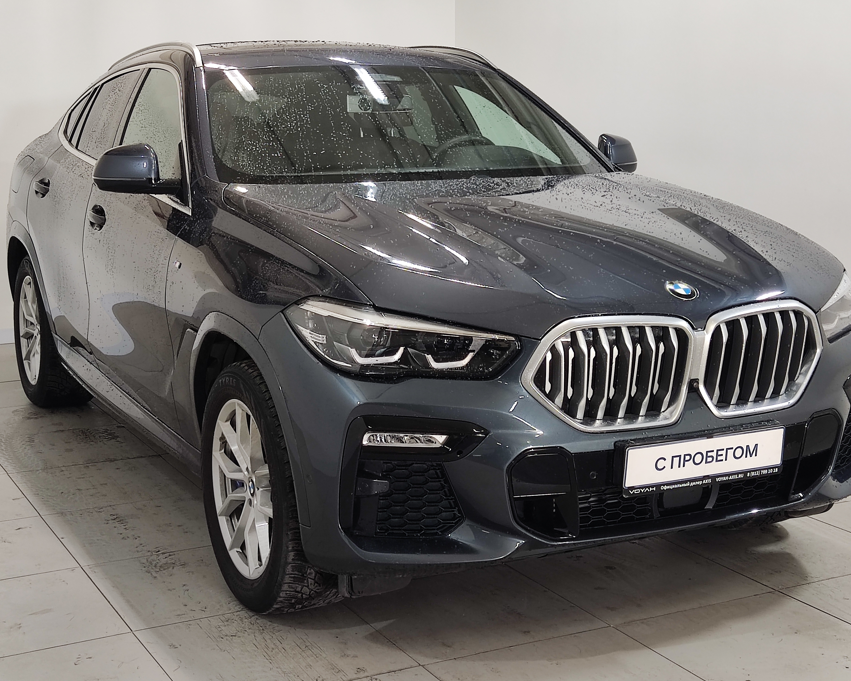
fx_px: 1360
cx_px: 447
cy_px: 340
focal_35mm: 54
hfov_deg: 34.7
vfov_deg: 28.1
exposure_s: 1/50
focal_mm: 4.74
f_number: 1.79
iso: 122
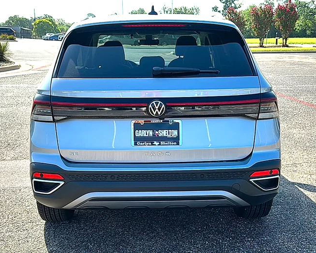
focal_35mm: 40
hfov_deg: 45.8
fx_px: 374
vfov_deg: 37.3
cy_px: 126
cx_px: 153
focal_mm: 6.86
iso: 80
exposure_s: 1/2421
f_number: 1.78
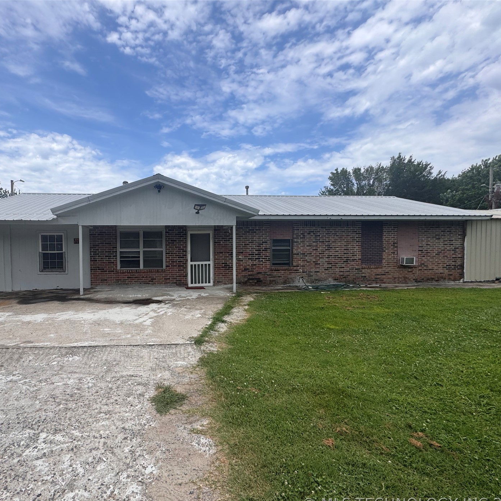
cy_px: 258
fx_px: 278
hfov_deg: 82.5
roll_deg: +1.3
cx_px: 190
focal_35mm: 17
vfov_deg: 83.9
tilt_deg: -1.3
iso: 50
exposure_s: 1/1346
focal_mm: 2.22
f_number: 2.2
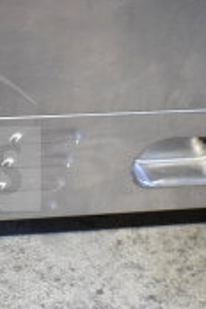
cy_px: 70
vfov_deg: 16.2
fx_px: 1081
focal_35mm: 126
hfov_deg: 10.3
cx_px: -160
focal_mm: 24
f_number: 3.8
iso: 1400
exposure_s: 1/40
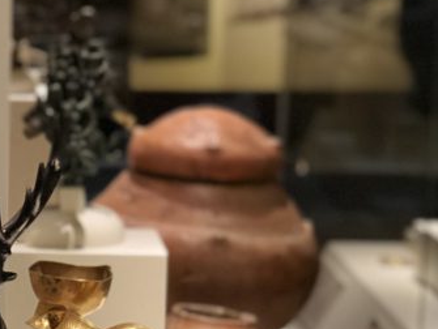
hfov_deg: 11.3
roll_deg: -0.2
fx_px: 2204
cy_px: 419
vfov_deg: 8.4
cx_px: 22
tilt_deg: -12.6
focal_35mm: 174
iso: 320
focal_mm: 6.6
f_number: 2.8
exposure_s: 1/33
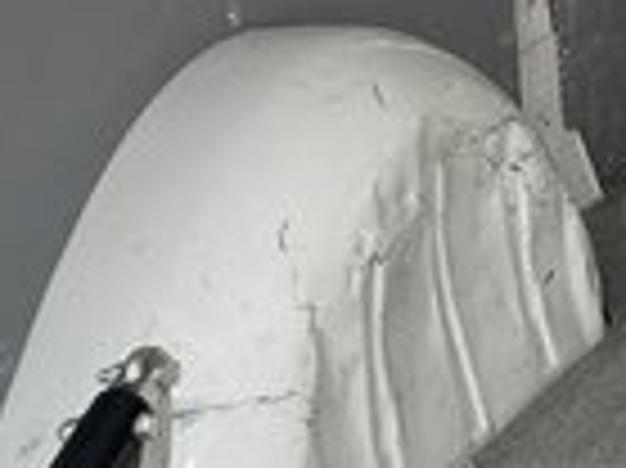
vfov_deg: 10.1
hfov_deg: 12.7
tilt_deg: -5.9
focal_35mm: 142
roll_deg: +0.9
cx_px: 1117
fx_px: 2566
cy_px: -252
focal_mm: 5.1
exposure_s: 1/200
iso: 40
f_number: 1.6
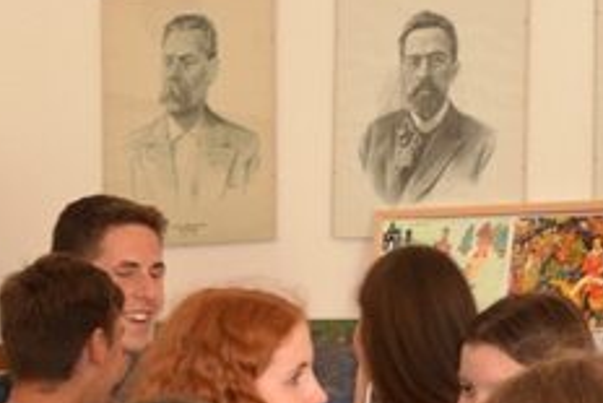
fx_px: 2769
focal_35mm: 165
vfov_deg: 8.3
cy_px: 334
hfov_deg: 12.4
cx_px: 291
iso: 560
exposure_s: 1/60
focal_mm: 25
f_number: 4
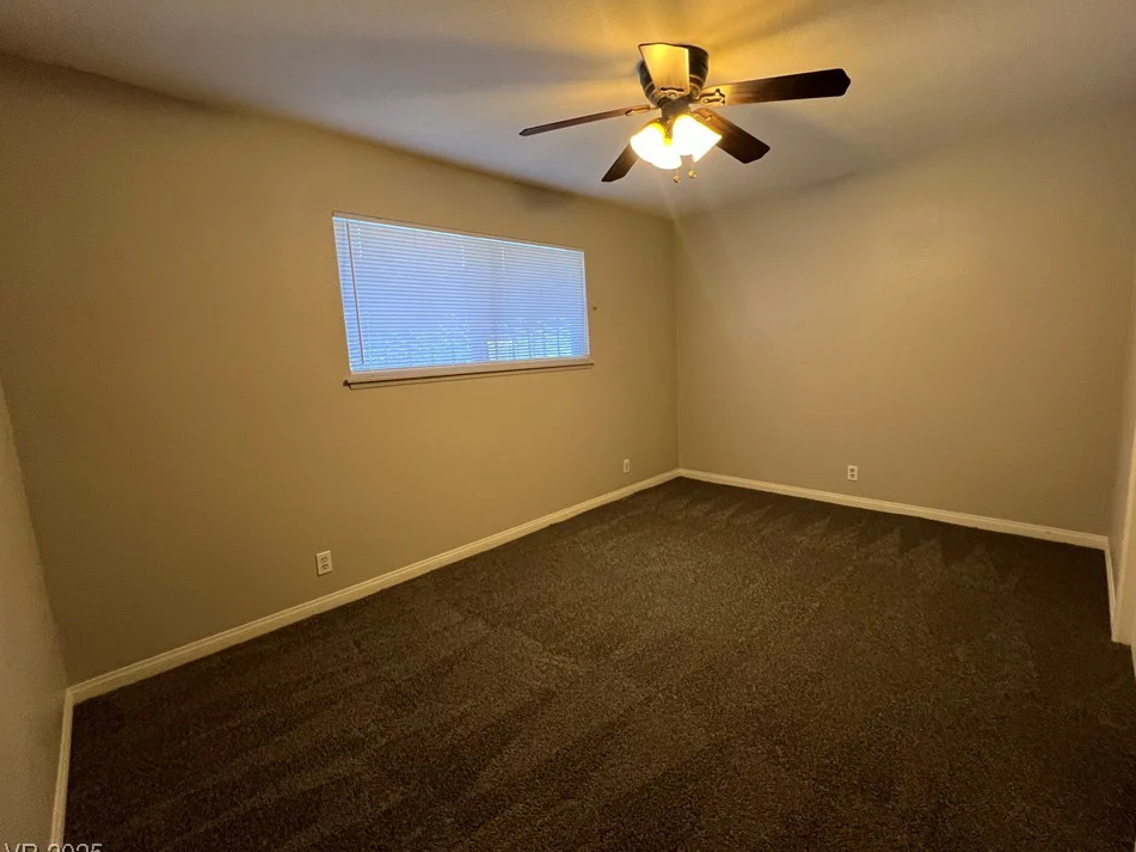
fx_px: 459
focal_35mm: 14
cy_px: 422
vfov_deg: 85.7
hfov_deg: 102.0
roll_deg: +3.1
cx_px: 595
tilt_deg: -8.5
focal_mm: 1.57
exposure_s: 1/60
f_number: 1.8
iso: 200
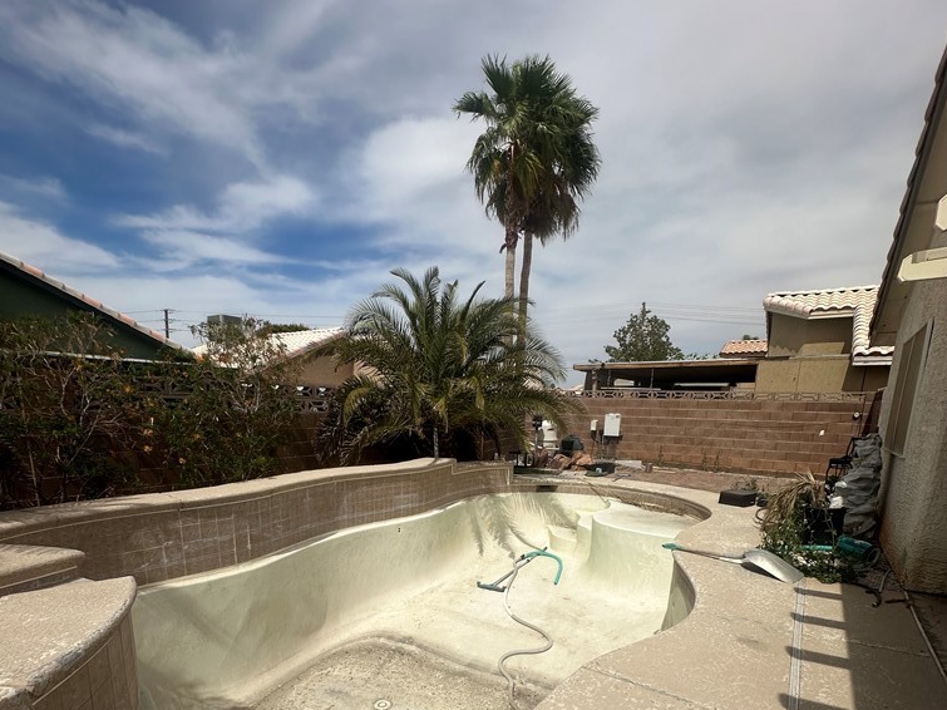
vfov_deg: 65.2
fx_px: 520
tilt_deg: -11.2
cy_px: 518
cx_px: 469
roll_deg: -2.8
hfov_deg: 84.7
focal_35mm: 19
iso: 50
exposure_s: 1/6897
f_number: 2.2
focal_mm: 2.22
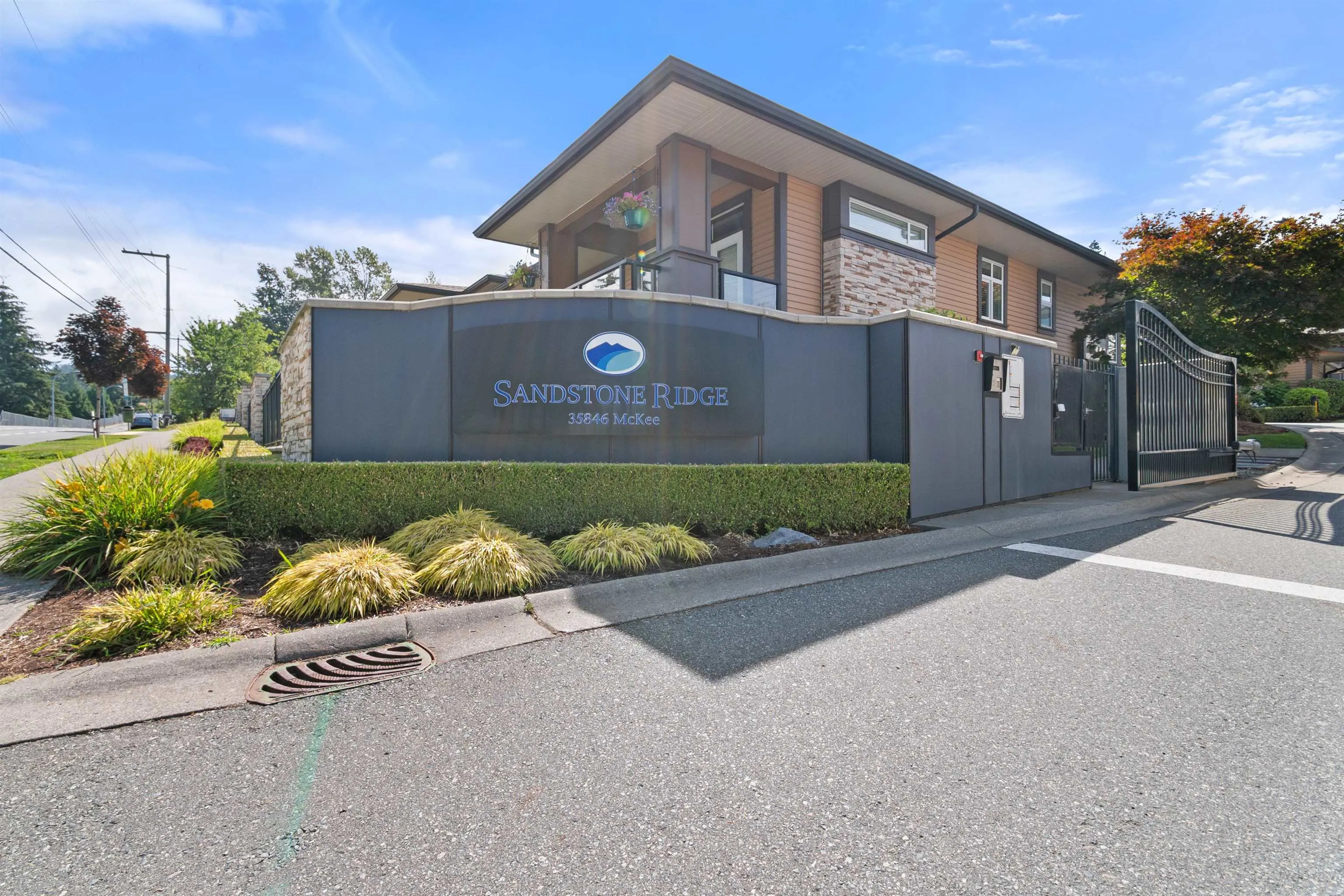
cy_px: 448
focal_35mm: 15
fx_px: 560
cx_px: 672
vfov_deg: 77.3
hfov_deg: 100.4
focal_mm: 10
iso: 320
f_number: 9
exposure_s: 1/320
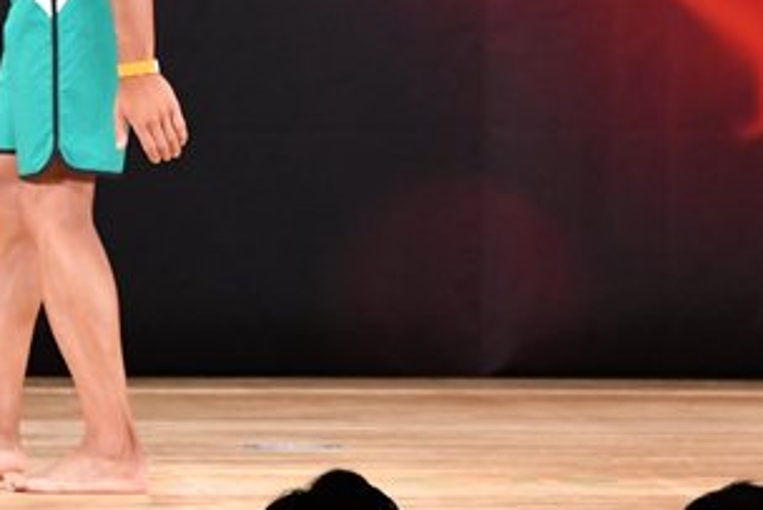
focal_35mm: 573
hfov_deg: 3.6
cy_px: -43
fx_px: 12150
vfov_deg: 2.4
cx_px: -16
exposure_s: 1/400
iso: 4000
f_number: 5.6
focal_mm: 150
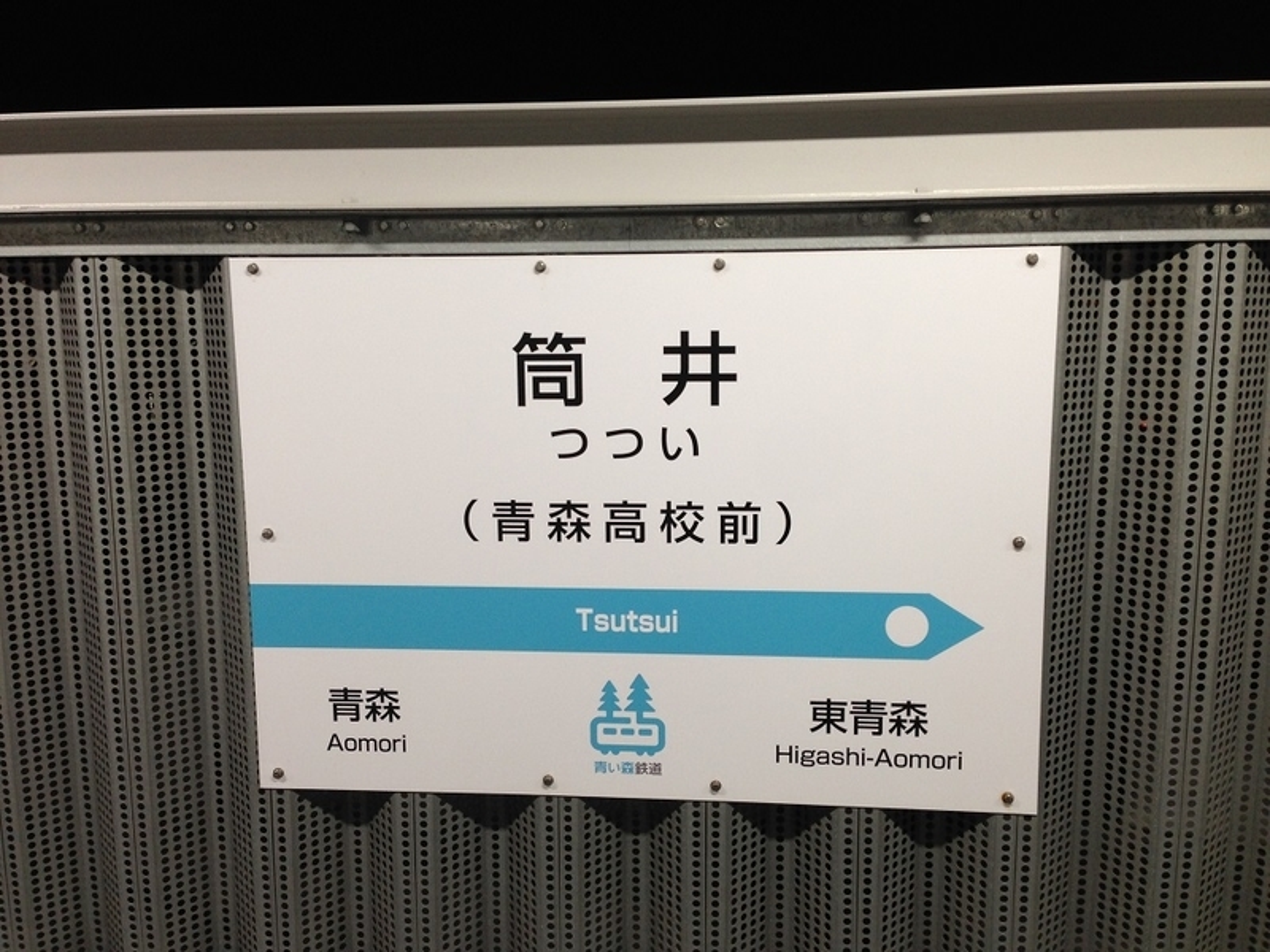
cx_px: 635
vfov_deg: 42.9
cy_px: 476
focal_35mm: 33
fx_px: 1211
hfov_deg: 55.4
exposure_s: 1/20
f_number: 2.4
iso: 64
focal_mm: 4.12
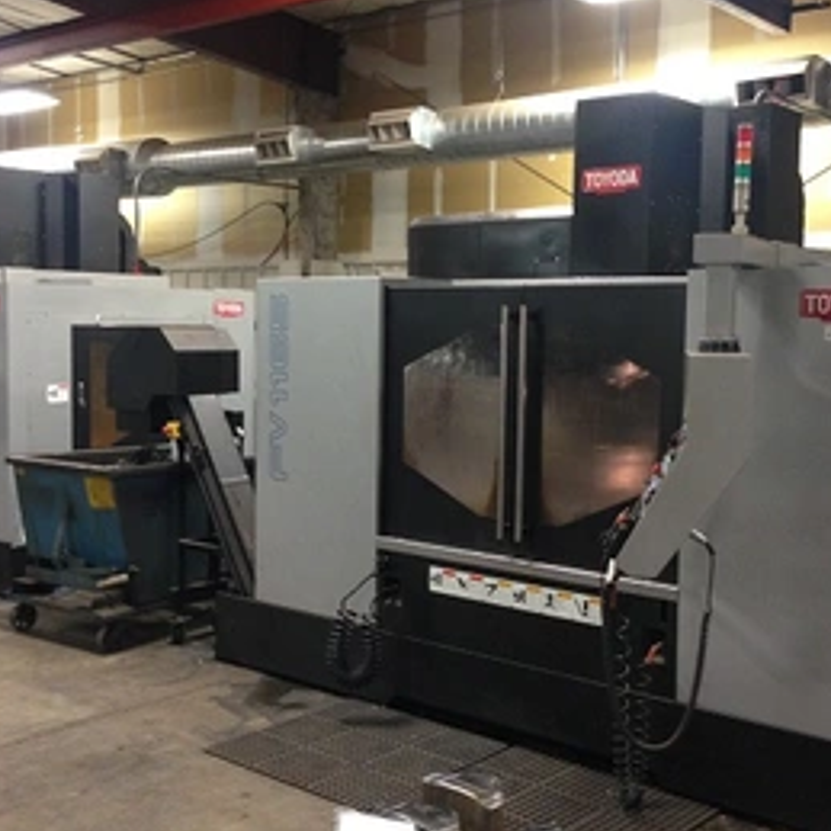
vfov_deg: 37.5
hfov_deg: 37.5
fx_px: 1222
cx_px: 385
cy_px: 395
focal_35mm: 45
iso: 200
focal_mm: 4.12
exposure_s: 1/20
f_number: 2.4
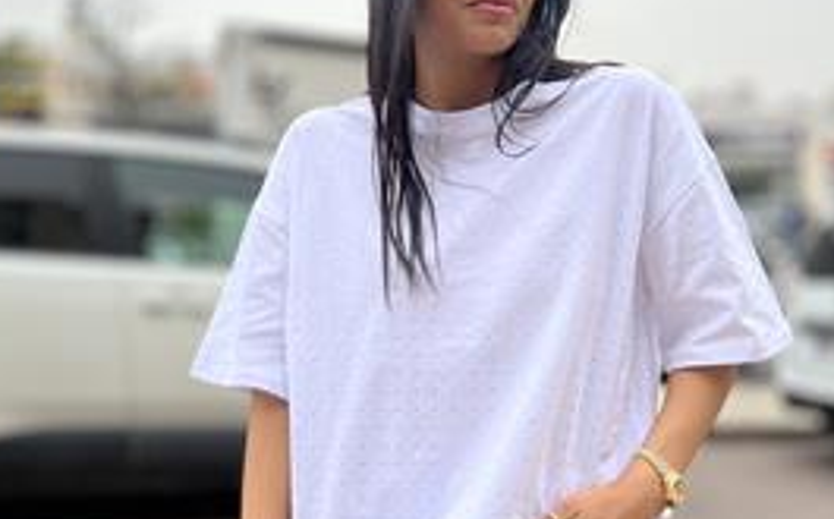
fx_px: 976
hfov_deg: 46.2
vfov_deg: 29.7
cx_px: 450
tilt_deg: -3.0
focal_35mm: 43
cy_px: 307
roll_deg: +2.7
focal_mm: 5.7
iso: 50
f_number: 1.5
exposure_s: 1/2695
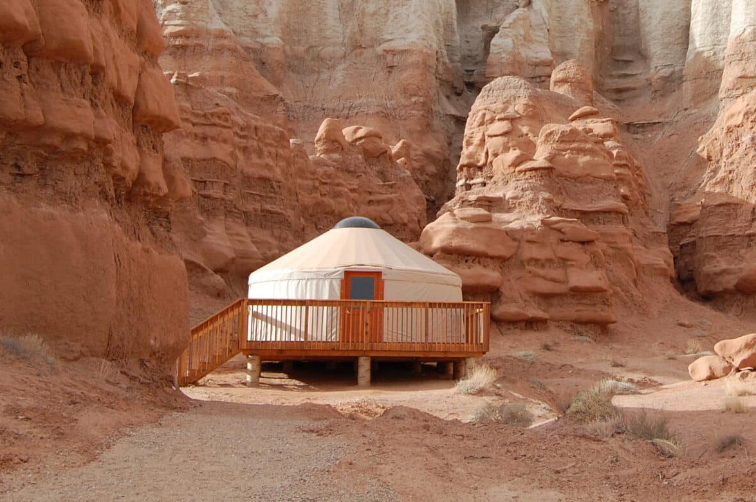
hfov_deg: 29.4
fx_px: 1427
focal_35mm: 68
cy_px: 85
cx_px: 524
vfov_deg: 19.7
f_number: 9
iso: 200
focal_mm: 26
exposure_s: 1/320
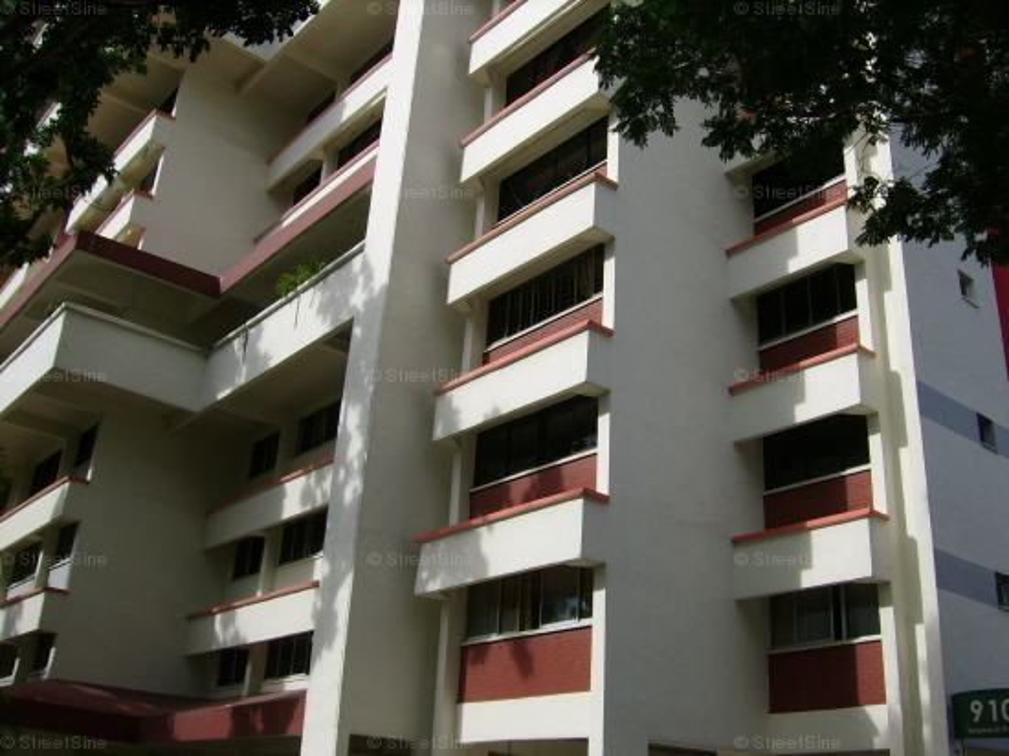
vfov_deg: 40.7
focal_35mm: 35
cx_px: 504
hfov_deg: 52.6
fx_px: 1020
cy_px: 378
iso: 50
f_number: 5.8
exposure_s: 1/545
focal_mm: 5.95
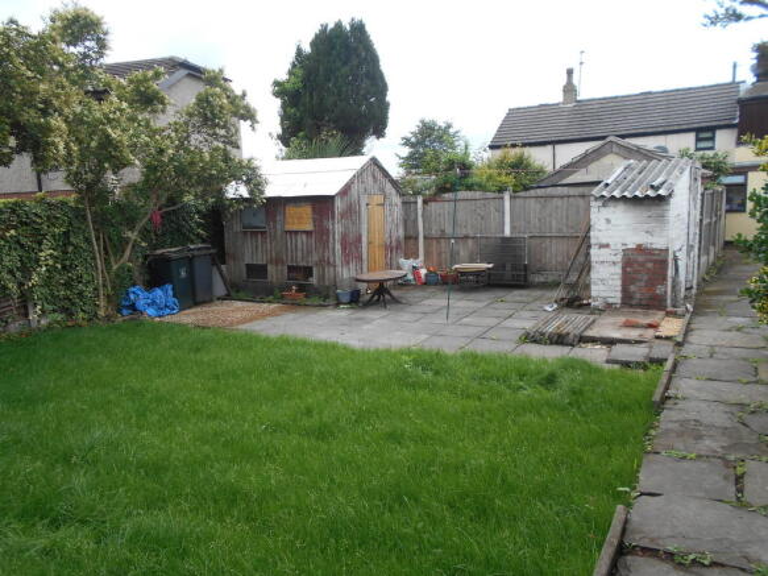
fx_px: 577
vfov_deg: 53.0
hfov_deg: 67.3
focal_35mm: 26
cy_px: 288
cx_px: 384
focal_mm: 4.6
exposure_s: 1/250
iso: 80
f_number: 3.2
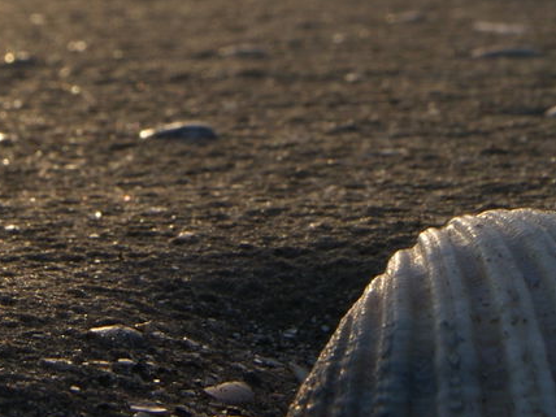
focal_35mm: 168
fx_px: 2698
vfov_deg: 8.7
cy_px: -108
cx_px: 274
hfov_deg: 11.8
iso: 100
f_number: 13
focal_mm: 26
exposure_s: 1/80
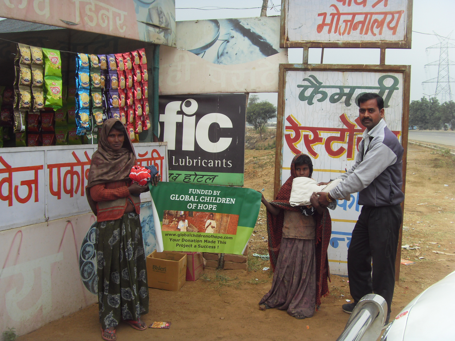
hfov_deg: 46.8
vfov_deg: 36.0
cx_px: 223
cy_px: 171
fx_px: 526
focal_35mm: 40
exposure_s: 1/250
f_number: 3.5
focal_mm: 6.6
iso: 80
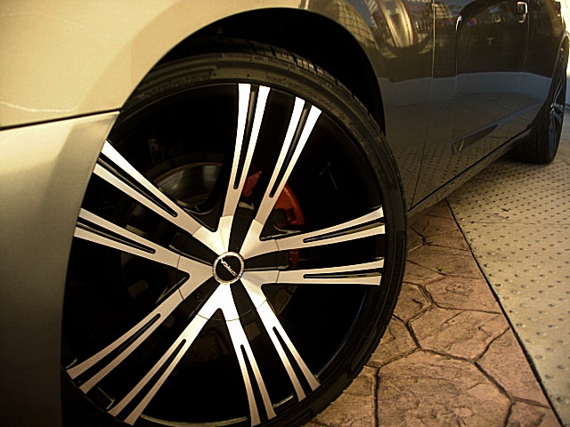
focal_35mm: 36
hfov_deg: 51.4
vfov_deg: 39.7
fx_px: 593
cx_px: 285
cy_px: 214
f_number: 2.8
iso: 50
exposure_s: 1/80
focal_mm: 6.3
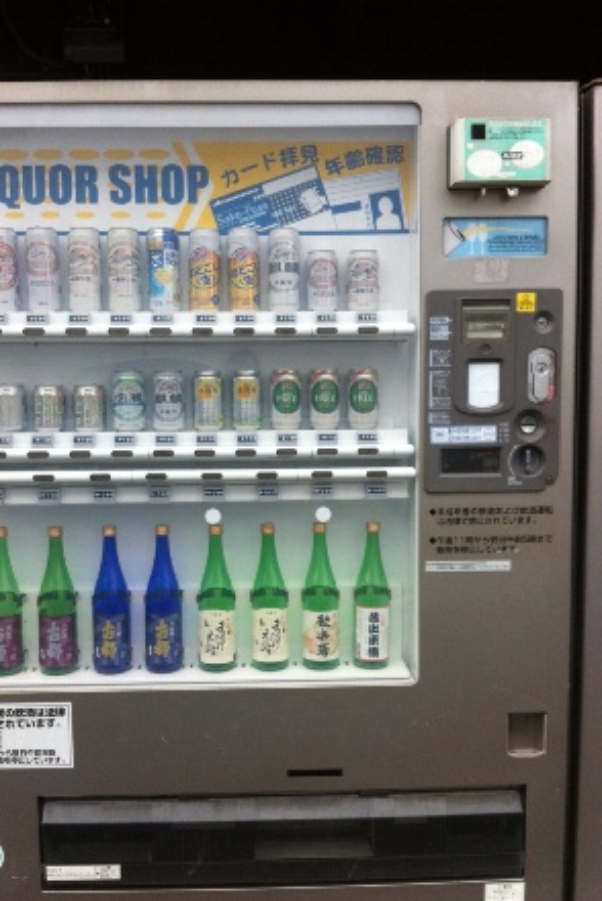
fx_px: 927
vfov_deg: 51.9
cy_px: 457
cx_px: 273
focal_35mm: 37
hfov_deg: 36.0
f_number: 2.8
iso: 100
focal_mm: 3.85
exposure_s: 1/120
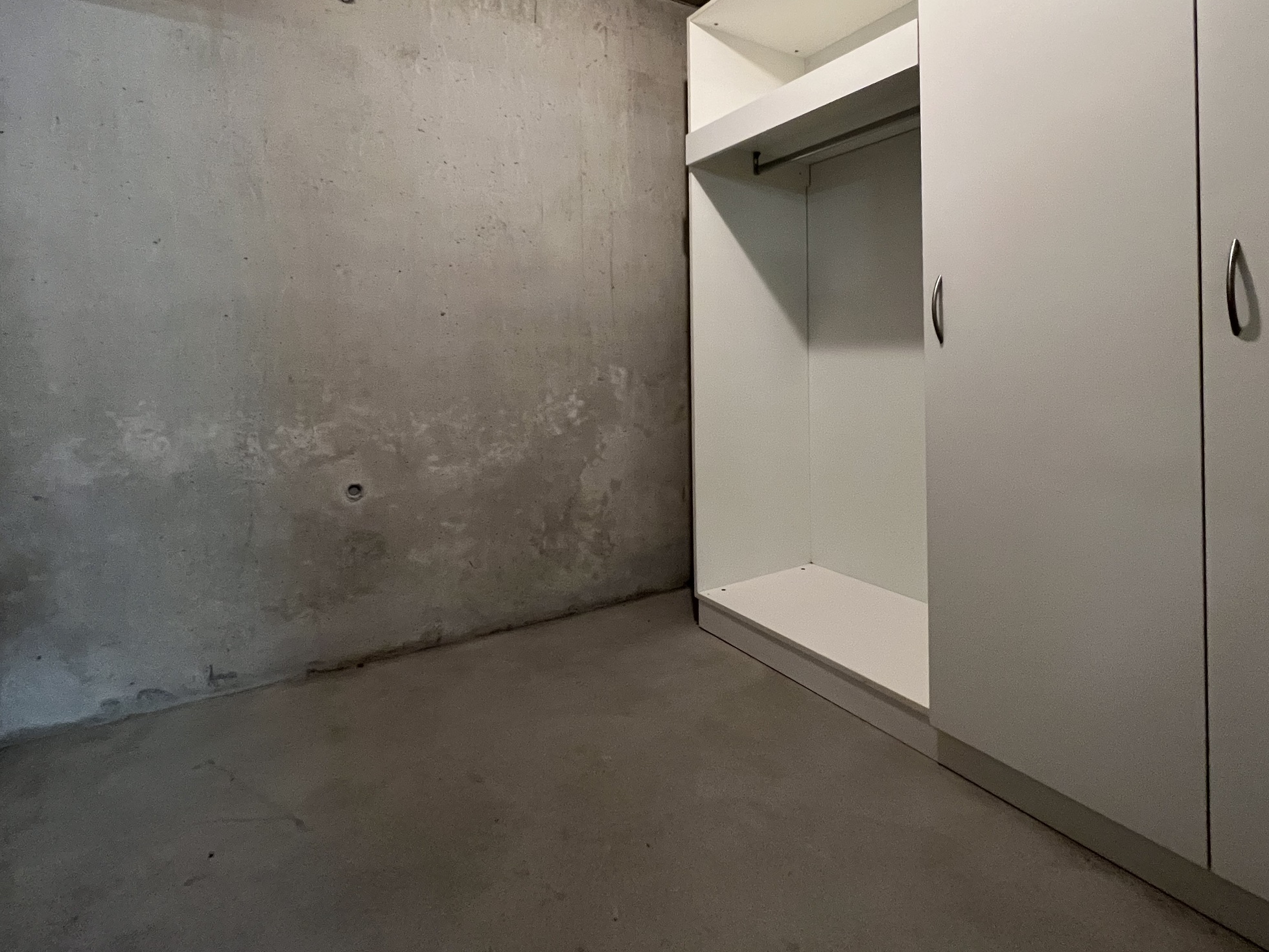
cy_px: 358
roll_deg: +0.7
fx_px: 623
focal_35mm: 17
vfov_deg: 73.5
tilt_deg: -0.2
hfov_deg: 90.7
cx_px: 704
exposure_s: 1/50
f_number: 1.8
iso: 640
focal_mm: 1.57
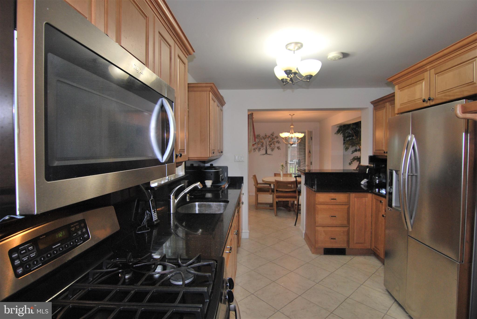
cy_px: 160
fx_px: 219
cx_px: 238
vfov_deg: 72.2
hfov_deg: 94.9
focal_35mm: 16
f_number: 4
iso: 200
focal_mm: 11
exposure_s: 1/60
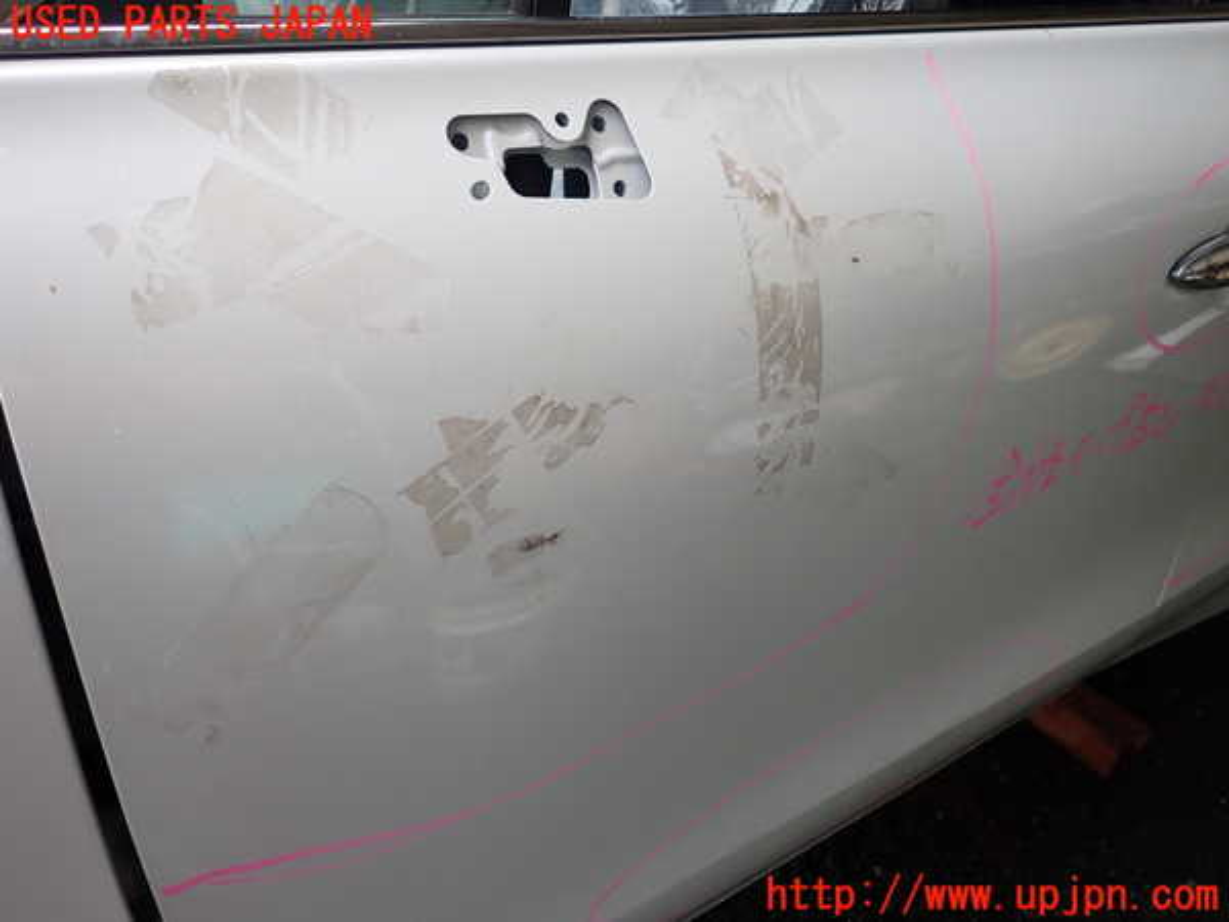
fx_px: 888
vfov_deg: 54.9
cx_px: 614
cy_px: 461
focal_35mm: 25
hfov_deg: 69.4
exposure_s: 1/125
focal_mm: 4.5
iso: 100
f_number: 2
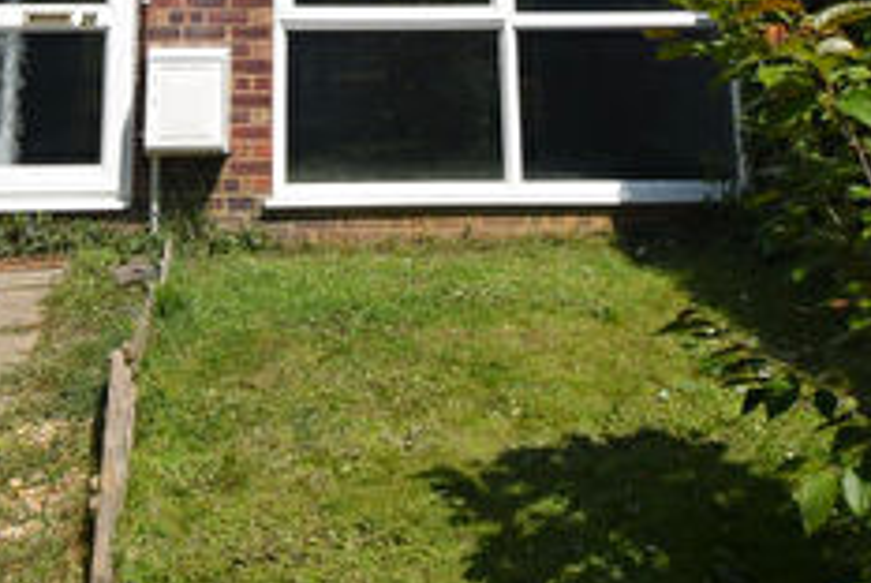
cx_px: 303
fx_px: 1090
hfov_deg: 43.1
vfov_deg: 25.2
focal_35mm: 45
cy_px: -204
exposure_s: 1/320
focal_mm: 10
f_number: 9
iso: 200
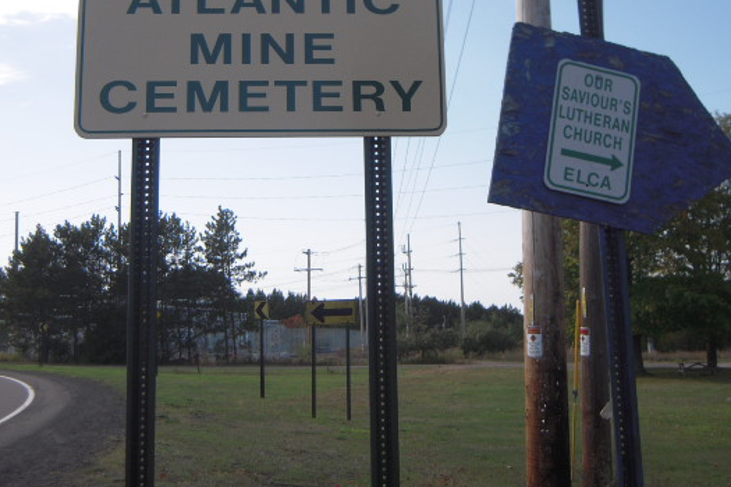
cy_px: 161
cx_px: 349
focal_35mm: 52
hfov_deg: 38.2
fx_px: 1056
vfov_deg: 25.8
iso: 100
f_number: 6.4
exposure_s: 1/250
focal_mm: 7.3
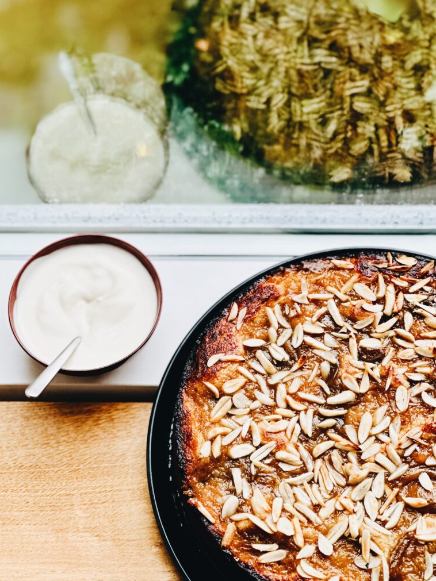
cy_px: 290
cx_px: 218
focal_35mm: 78
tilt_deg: -62.4
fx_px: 1310
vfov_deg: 25.0
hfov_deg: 18.9
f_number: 2.8
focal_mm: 9
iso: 160
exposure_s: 1/121
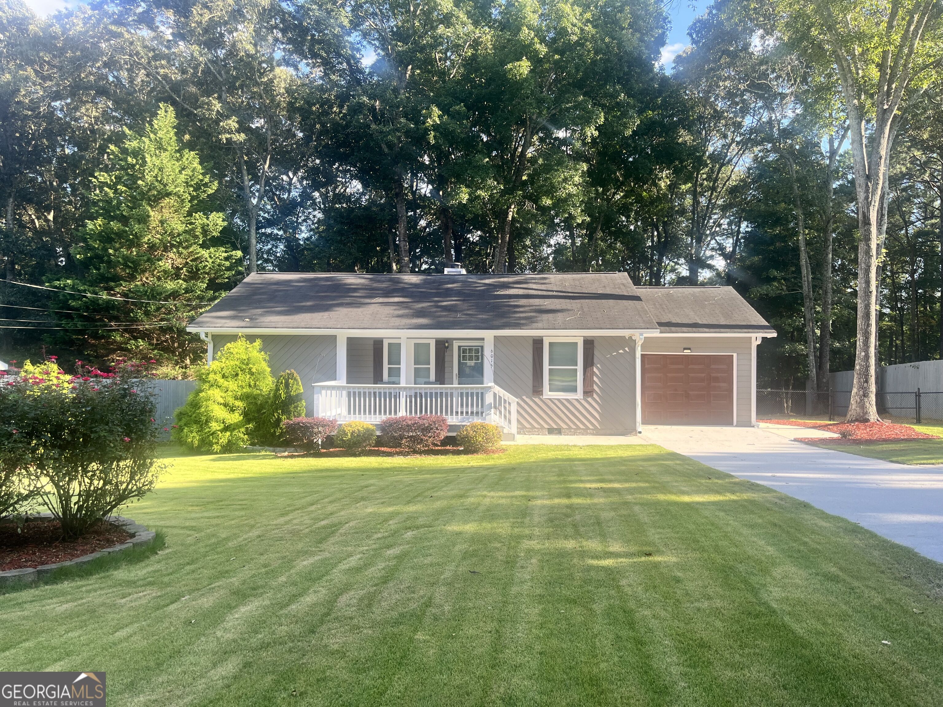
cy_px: 354
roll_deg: +0.0
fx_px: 708
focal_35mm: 26
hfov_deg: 67.3
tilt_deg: +0.4
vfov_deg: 53.1
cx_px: 472
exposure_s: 1/445
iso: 50
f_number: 1.6
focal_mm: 5.1
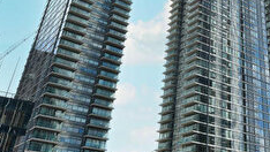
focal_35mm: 47
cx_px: 197
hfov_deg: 42.6
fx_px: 337
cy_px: -22
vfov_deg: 23.6
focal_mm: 15
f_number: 16
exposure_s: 1/30
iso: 50
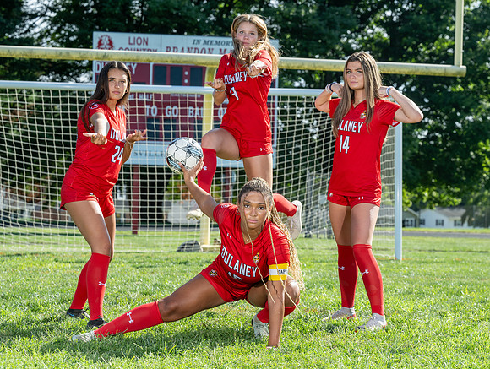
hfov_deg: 20.3
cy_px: 188
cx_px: 301
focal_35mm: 96
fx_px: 1365
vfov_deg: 15.4
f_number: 5
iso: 100
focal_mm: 70
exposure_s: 1/320
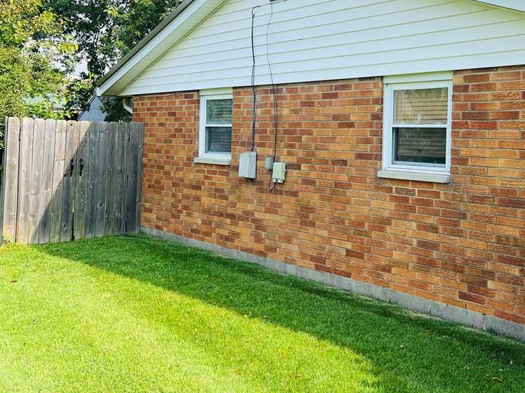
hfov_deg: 46.3
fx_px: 591
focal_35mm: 39
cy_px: 130
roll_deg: -1.5
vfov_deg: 36.4
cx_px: 389
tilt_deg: +0.7
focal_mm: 5.7
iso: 50
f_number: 1.5
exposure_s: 1/1159
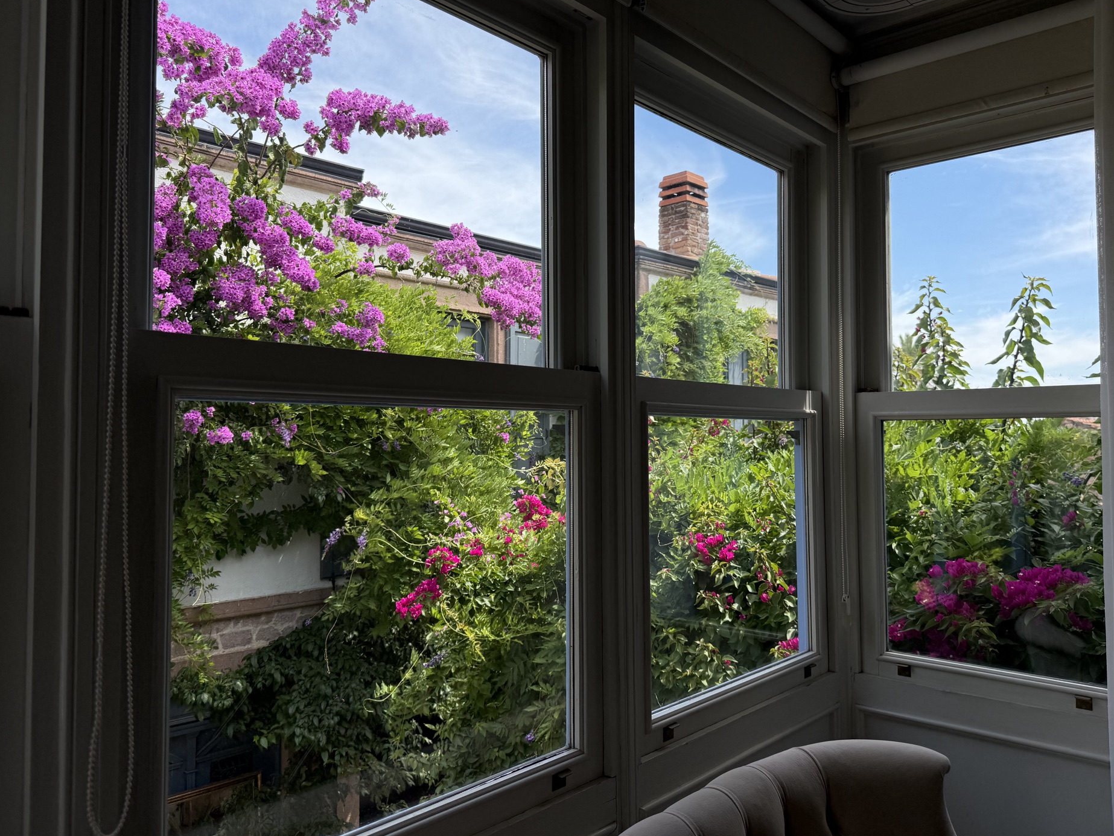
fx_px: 837
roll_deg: +0.0
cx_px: 598
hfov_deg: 67.2
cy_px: 398
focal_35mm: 26
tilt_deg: +3.0
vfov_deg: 53.1
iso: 80
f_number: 1.78
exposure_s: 1/3021
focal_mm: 6.76
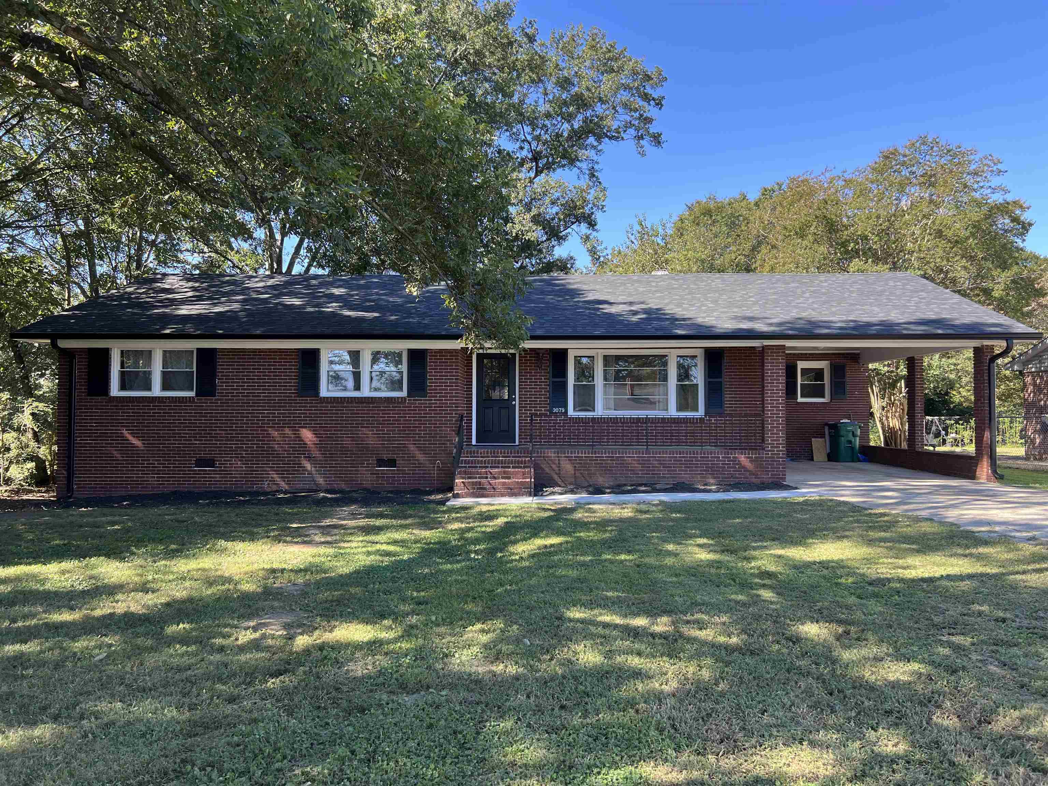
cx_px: 524
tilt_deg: +0.3
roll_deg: -0.5
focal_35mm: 26
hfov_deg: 67.3
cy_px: 393
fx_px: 787
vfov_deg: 53.1
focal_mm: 5.7
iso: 50
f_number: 1.5
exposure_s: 1/445
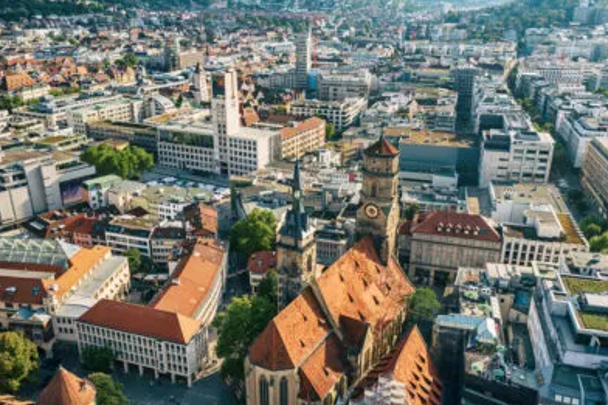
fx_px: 506
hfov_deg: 61.9
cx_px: 295
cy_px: 203
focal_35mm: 30
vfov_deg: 43.6
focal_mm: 10.26
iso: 100
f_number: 5
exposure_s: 1/320
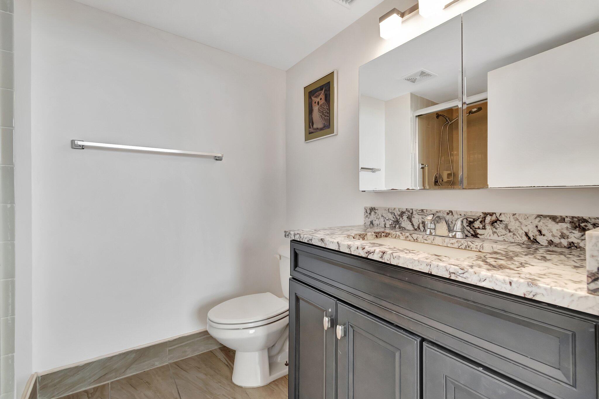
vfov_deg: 77.3
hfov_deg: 100.4
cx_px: 300
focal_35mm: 15
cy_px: 200
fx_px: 250
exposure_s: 1/30
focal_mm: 10
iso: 1000
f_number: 8
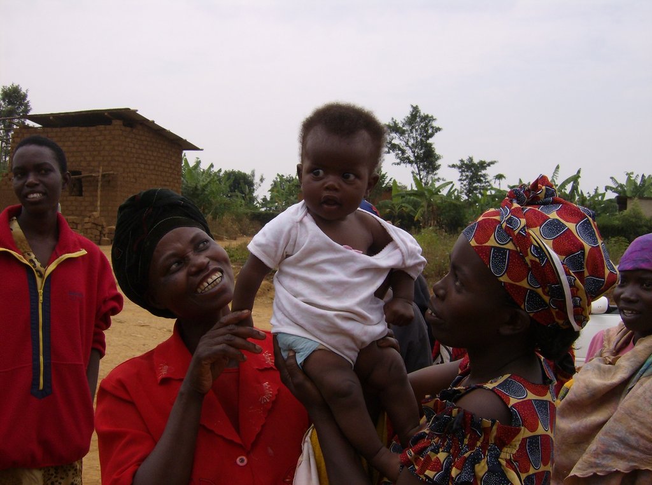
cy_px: 242
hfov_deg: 51.5
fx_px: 676
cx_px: 326
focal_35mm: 36
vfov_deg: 39.5
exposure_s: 1/537
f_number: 4.7
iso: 100
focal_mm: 6
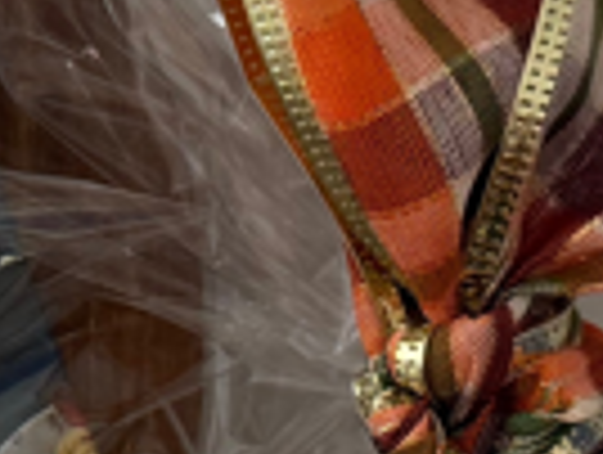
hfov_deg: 11.8
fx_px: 2810
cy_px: 214
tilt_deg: -79.3
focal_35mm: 161
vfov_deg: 9.2
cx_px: -252
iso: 200
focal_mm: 6.76
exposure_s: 1/79
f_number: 1.78
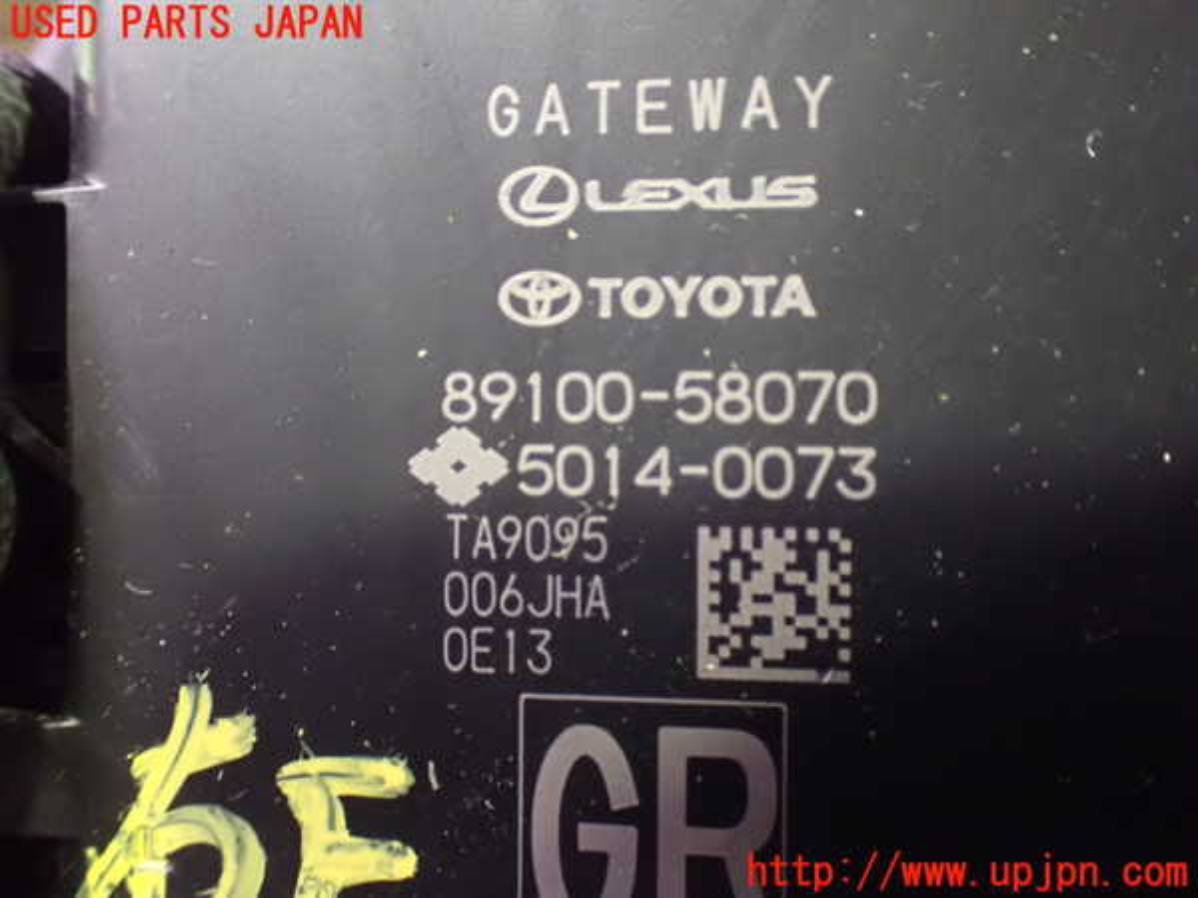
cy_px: 449
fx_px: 1419
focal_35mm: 41
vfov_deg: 35.1
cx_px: 599
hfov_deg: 45.8
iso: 1600
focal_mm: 7.31
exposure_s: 1/25
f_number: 2.8
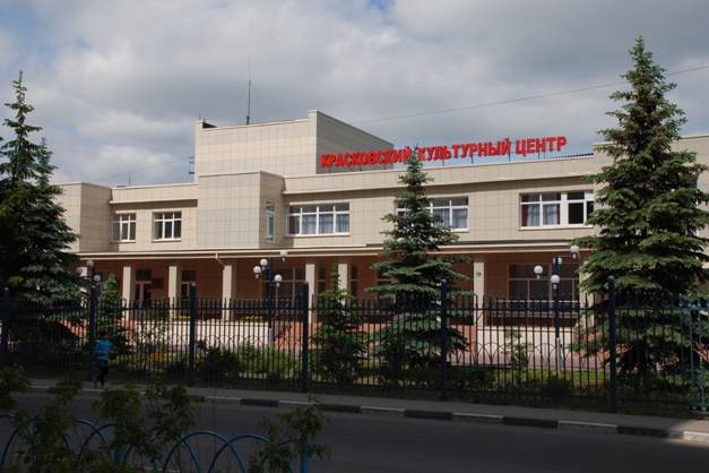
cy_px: 233
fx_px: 936
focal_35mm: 48
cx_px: 353
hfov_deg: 41.5
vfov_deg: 28.4
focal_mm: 31
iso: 100
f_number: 10
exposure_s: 1/200
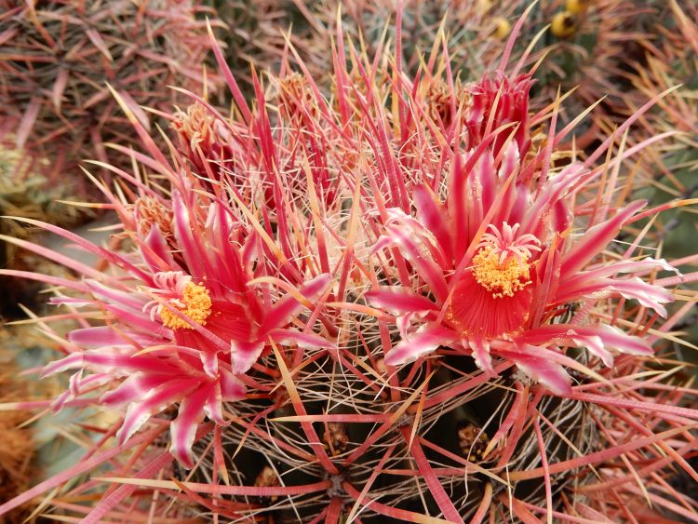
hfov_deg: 71.6
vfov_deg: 56.8
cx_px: 349
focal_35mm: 24
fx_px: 484
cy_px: 262
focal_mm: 4.3
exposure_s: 1/160
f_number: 3.4
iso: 80
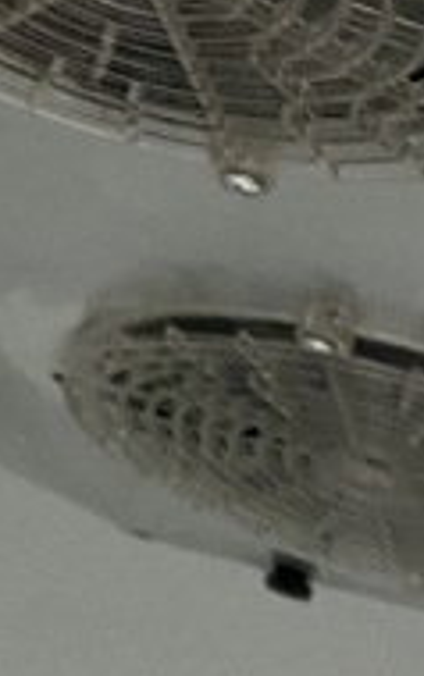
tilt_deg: +27.9
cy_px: -457
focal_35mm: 118
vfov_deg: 15.6
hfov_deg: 11.0
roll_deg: -35.5
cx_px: 0
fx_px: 2178
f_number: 1.8
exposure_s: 1/30
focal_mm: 4.25
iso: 640
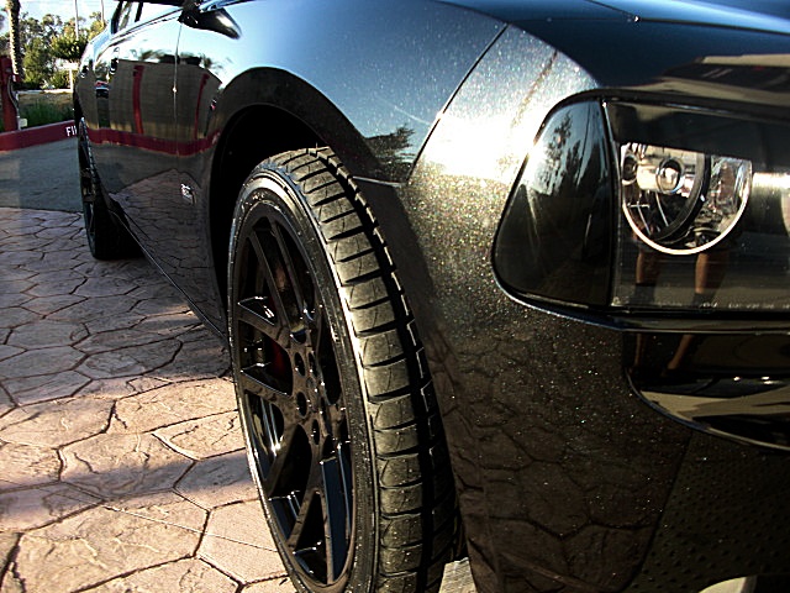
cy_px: 296
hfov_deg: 51.4
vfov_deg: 39.7
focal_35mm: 36
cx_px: 395
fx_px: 822
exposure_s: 1/125
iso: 50
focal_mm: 6.3
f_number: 2.8
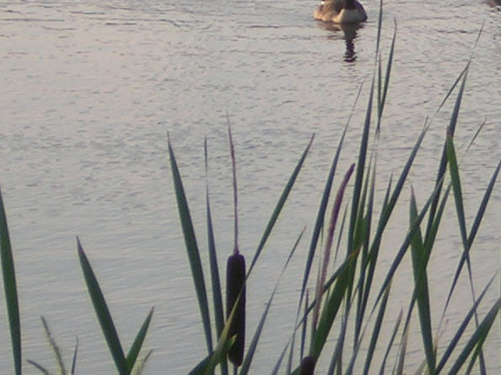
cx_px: 512
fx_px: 4210
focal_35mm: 291
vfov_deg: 5.1
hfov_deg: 6.8
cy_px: -38
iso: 50
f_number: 4.7
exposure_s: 1/228
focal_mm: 14.1
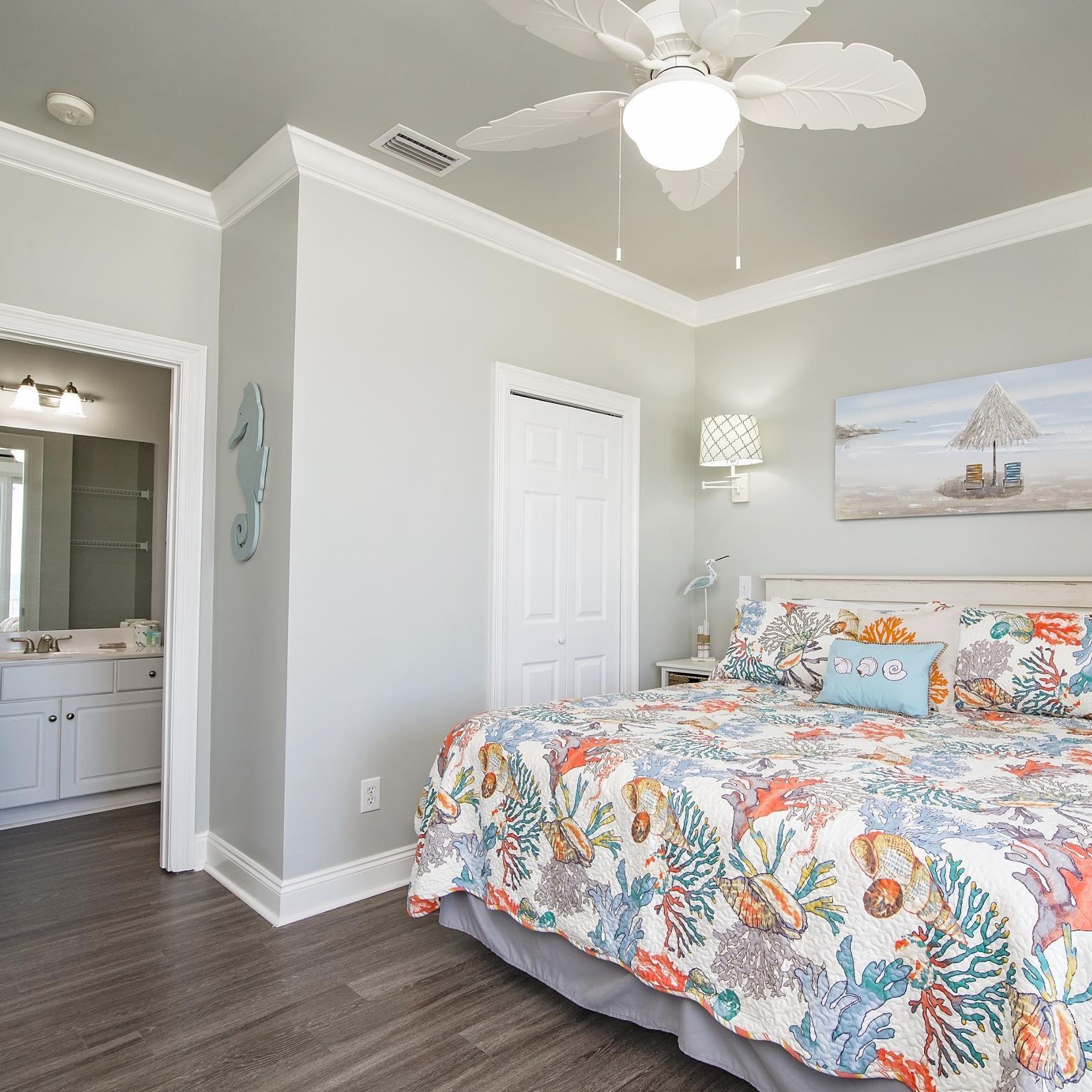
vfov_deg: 72.1
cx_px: 645
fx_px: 749
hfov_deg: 71.5
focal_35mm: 21
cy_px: 552
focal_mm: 16
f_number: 10
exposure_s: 1/20
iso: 500
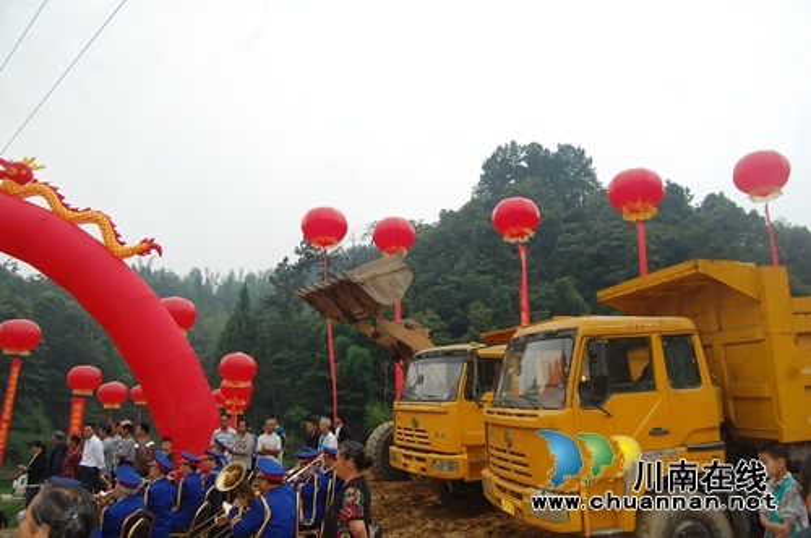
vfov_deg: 47.8
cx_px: 406
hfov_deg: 67.4
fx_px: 607
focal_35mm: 27
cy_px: 269
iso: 200
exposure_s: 1/125
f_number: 5.6
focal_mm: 18
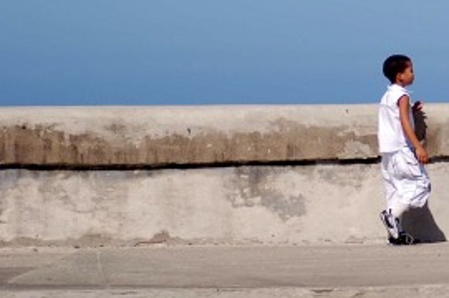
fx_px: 3538
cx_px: 520
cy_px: -25
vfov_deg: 4.8
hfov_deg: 7.2
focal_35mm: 284
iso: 100
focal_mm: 80
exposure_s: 1/1000
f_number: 4.2
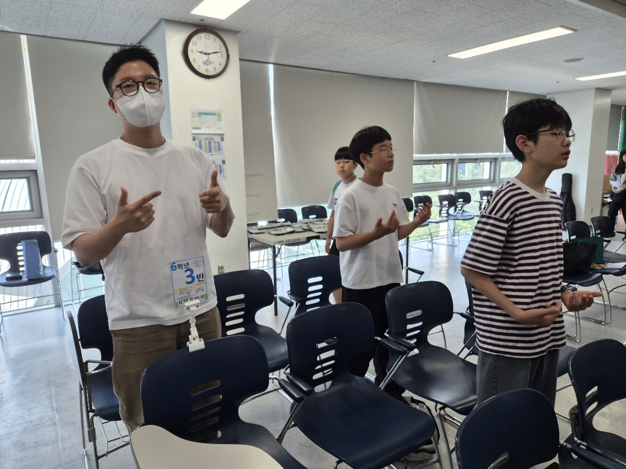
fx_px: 416
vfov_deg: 58.9
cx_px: 313
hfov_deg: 73.9
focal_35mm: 23
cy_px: 234
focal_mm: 5.4
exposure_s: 1/120
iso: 40
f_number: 1.8
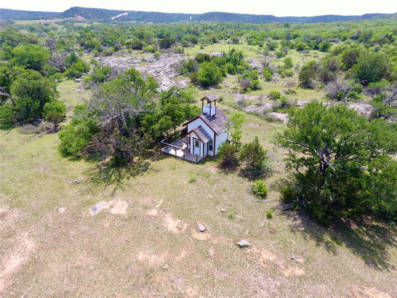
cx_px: 198
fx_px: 229
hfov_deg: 81.7
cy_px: 149
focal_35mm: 20
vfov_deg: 66.0
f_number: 2.8
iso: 100
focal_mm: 3.61
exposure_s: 1/470
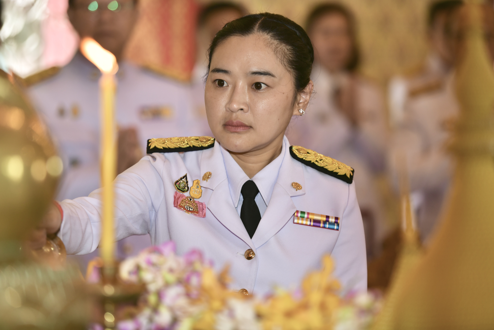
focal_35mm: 155
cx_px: 247
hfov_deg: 13.2
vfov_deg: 8.9
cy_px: 165
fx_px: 2127
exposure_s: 1/160
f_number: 2.8
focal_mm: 155
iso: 160
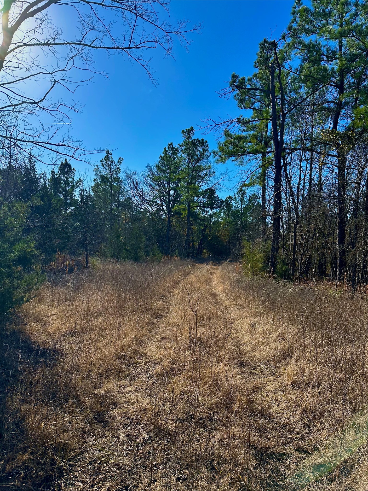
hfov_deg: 56.8
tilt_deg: +2.6
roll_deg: -3.5
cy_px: 246
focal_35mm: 24
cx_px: 184
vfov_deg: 71.6
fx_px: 340
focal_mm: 6.86
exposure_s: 1/4762
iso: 80
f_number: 1.78
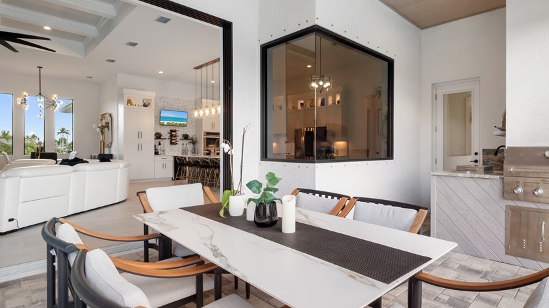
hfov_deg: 88.9
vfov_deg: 58.3
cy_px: 155
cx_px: 318
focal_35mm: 19
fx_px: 277
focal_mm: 7
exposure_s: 1/25
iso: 200
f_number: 7.1
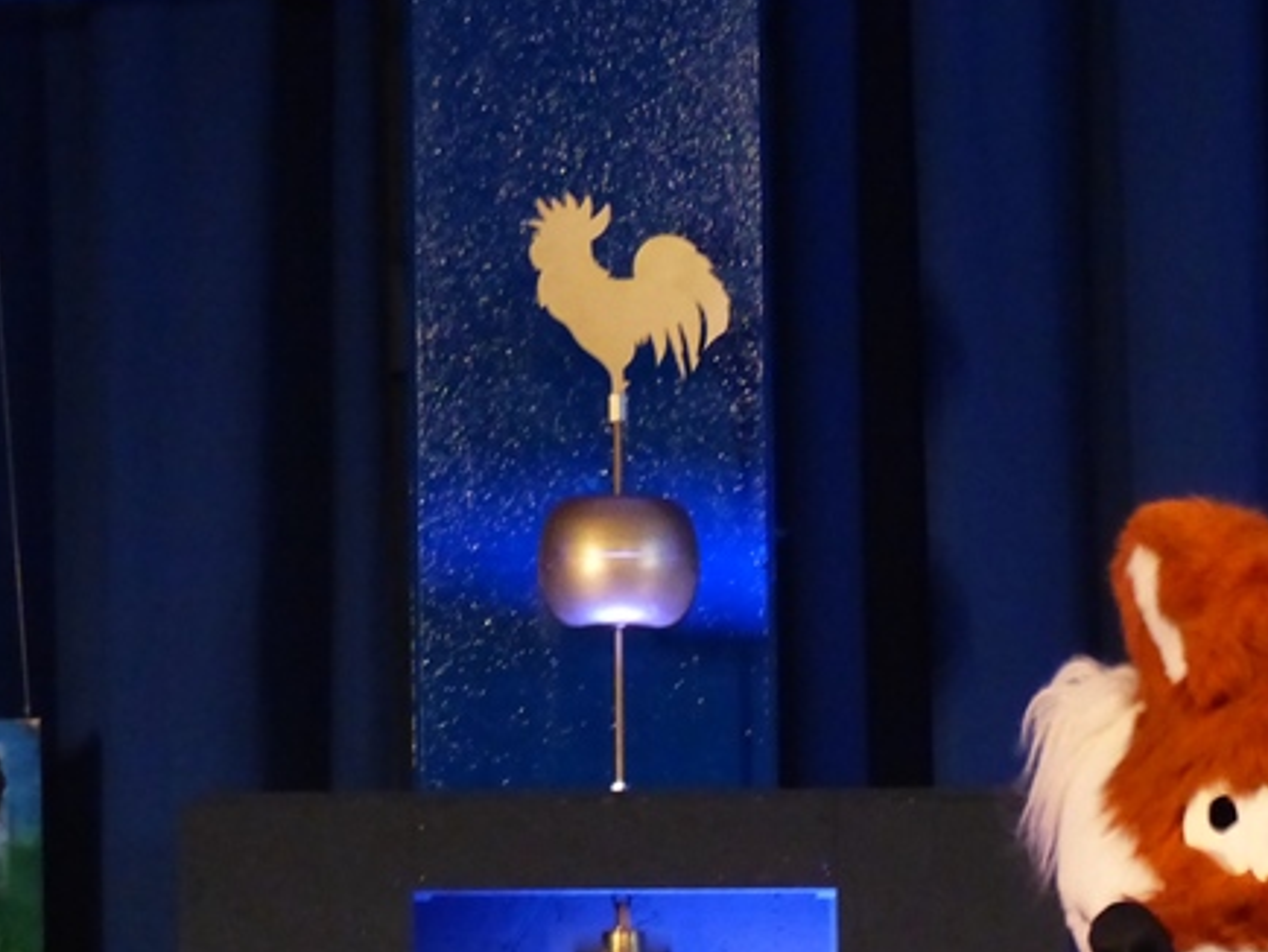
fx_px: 12535
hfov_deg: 5.8
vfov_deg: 4.3
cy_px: 958
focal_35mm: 342
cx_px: 1268
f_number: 2.8
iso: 640
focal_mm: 26.1
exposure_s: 1/60
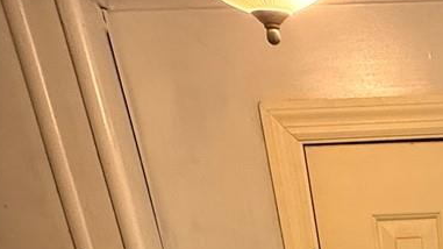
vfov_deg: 12.2
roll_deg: +2.7
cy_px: 684
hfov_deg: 28.8
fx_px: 752
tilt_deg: -33.1
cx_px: 523
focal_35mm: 64
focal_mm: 2.22
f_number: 2.2
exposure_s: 1/120
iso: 160
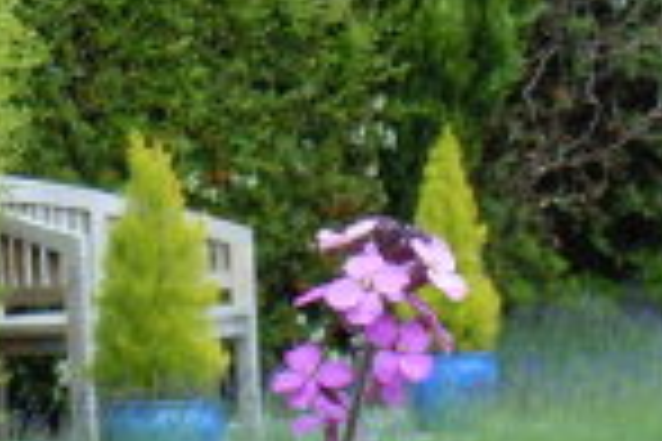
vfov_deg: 7.1
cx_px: 338
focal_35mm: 189
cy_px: 711
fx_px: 3475
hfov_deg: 10.9
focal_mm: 9.3
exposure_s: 1/125
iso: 100
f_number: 3.9
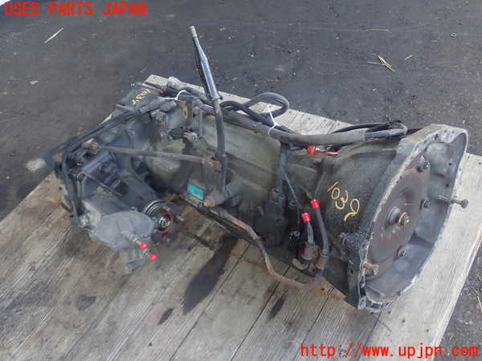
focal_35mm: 40
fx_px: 557
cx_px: 241
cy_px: 180
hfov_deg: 46.8
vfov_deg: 36.0
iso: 200
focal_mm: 7.34
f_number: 2.8
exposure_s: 1/60
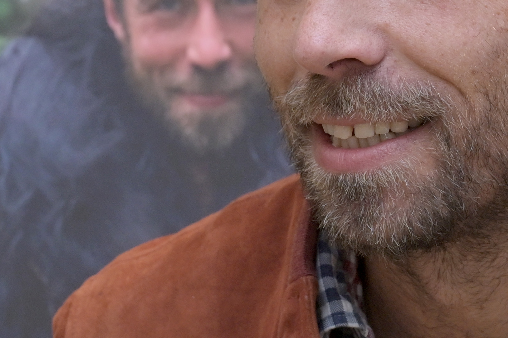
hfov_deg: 7.5
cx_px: 353
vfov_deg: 5.0
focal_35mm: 276
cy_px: 46
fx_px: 3894
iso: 400
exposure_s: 1/125
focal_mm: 56
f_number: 5.6
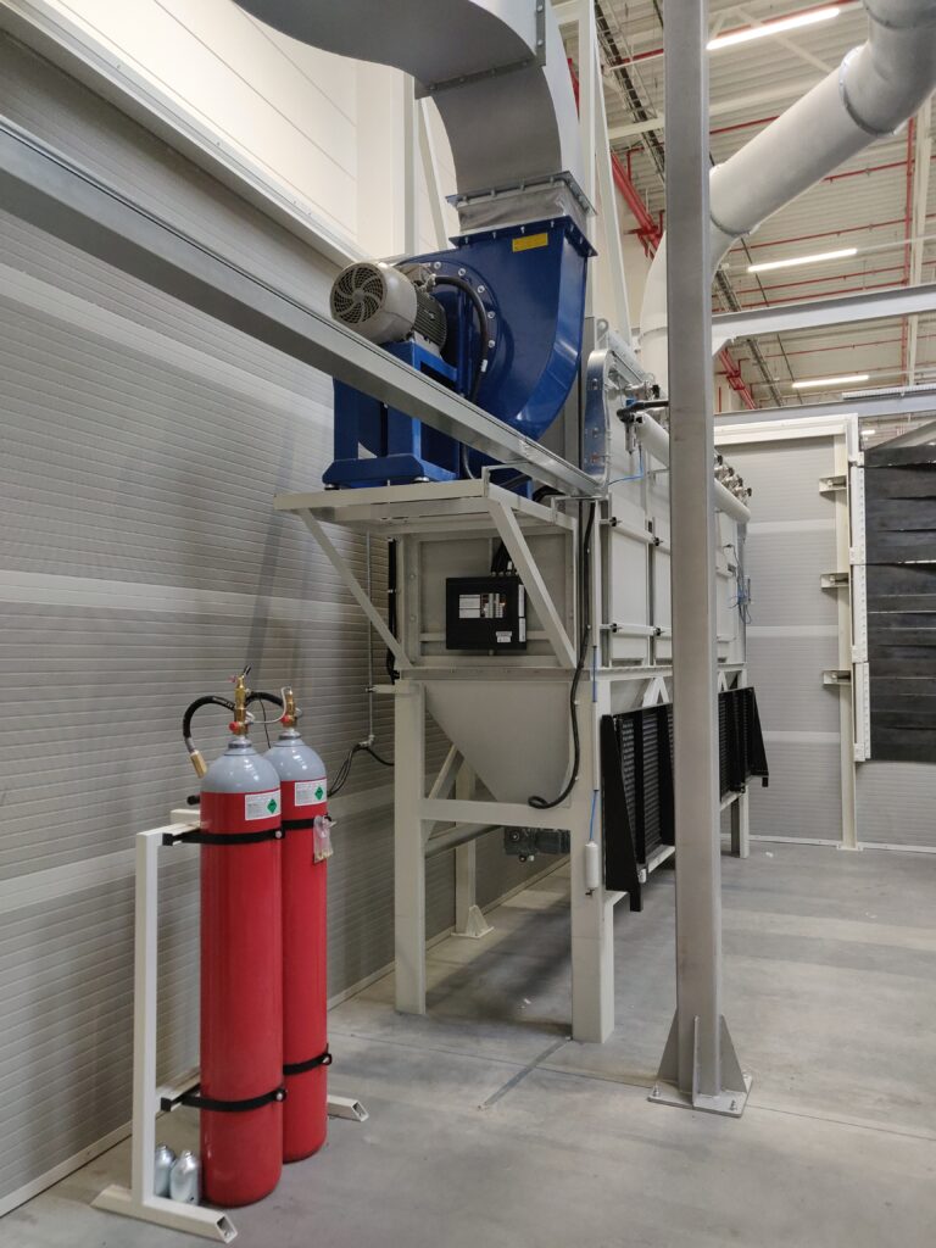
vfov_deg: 69.4
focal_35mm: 25
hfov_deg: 54.9
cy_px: 624
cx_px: 468
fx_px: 901
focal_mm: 4.25
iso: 400
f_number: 1.7
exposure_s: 1/25
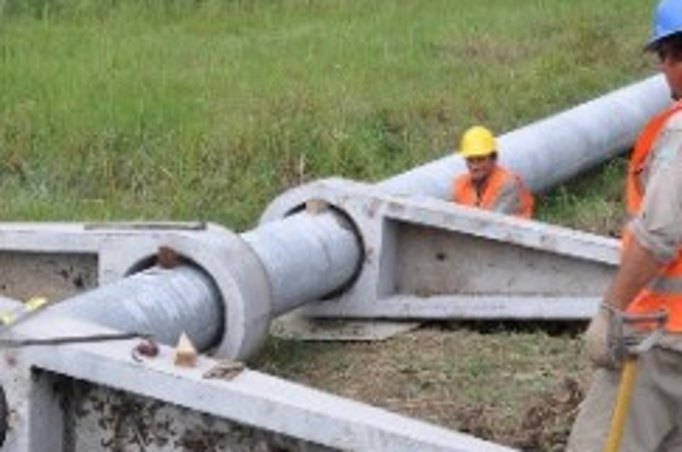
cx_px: 140
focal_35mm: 89
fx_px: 1683
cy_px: 355
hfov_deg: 22.6
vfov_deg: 15.2
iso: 200
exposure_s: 1/250
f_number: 8
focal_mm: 24
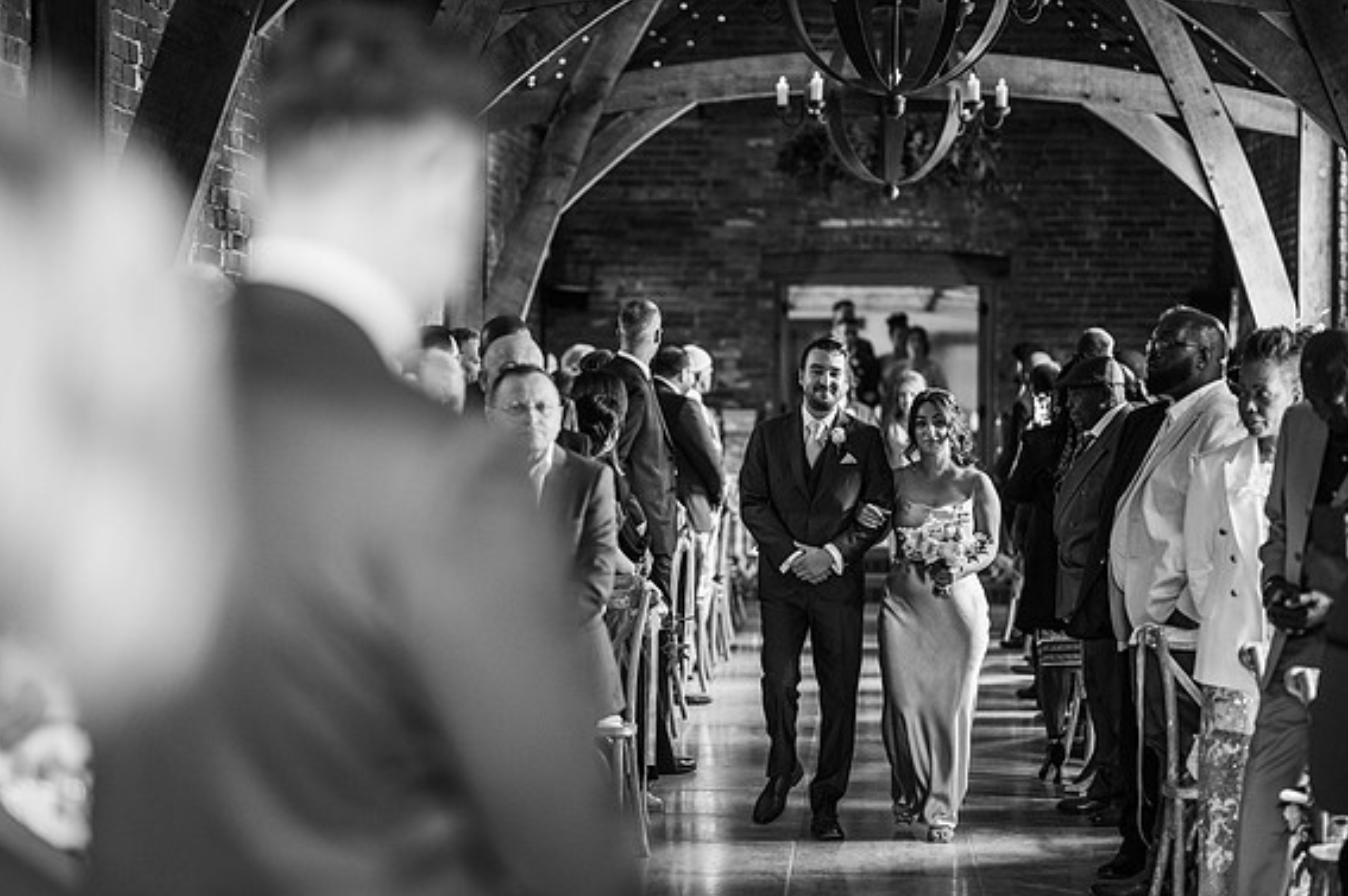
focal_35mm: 87
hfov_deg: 23.4
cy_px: 447
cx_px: 673
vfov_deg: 15.7
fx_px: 3255
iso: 560
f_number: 1.8
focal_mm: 85
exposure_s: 1/200
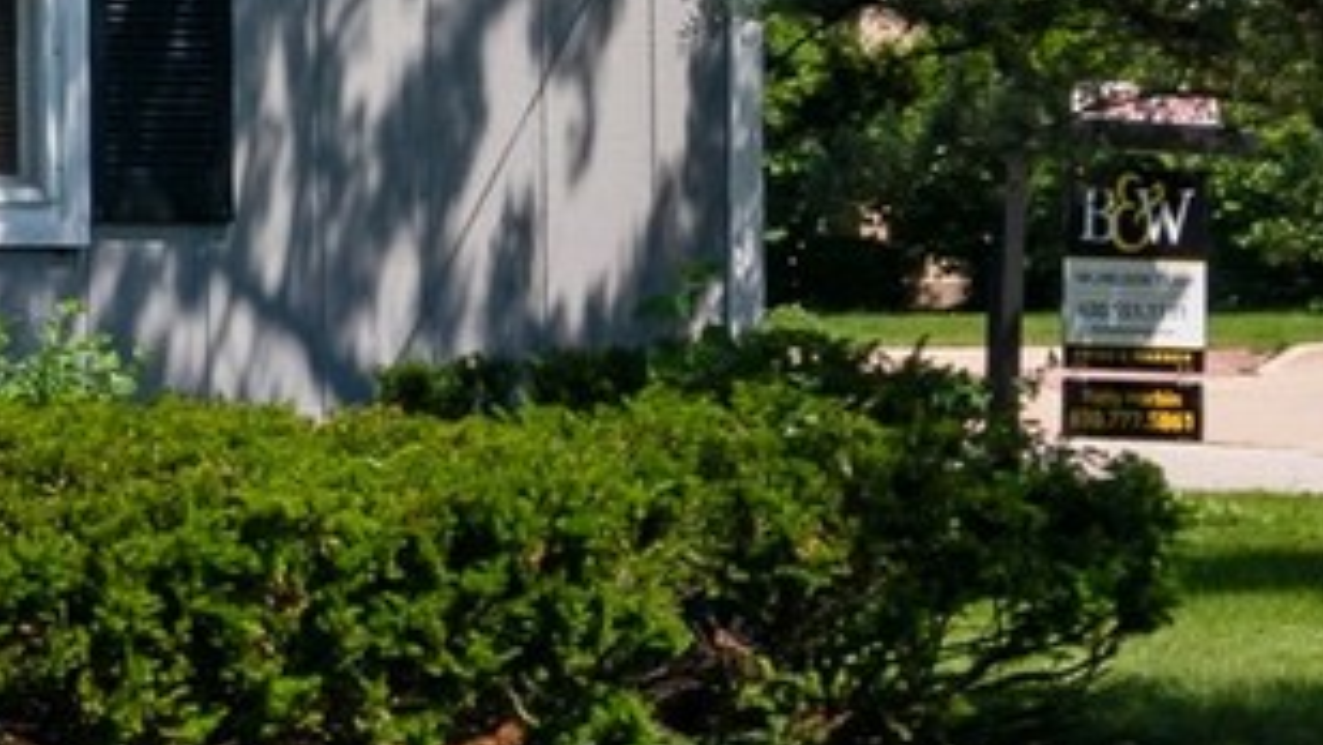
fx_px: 6913
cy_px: -270
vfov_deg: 6.1
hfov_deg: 9.8
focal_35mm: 197
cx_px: -1687
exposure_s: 1/400
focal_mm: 24
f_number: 9
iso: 200
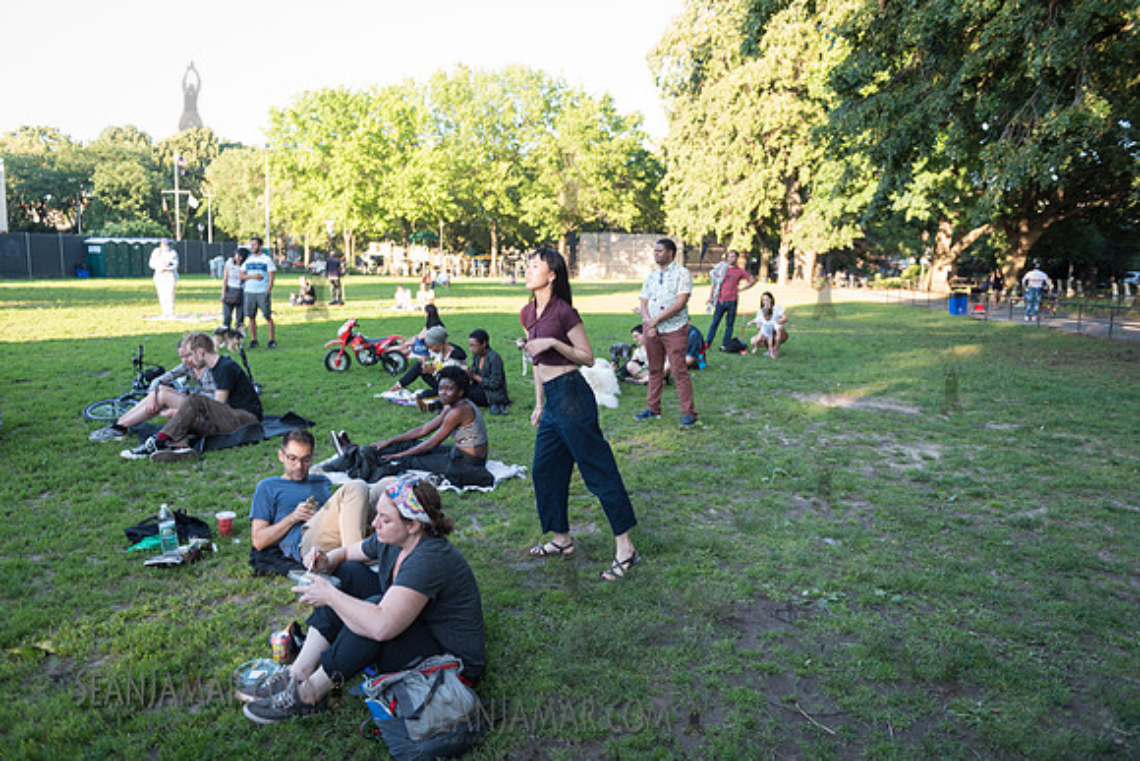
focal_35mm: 27
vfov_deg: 48.0
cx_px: 570
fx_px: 855
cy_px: 380
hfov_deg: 67.4
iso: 200
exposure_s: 1/160
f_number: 2.8
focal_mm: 27
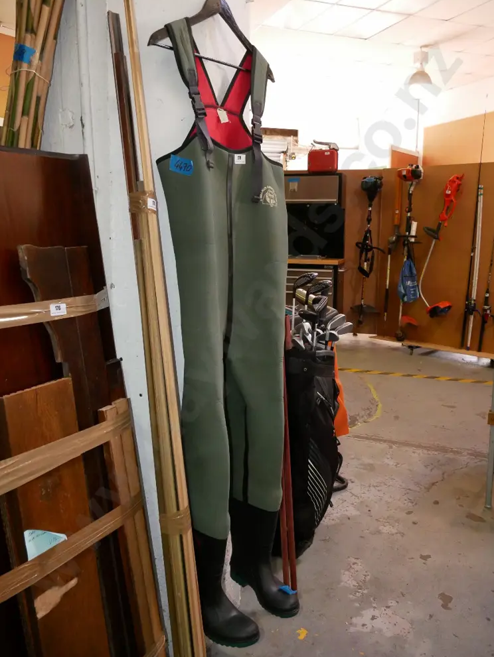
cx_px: 245
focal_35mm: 31
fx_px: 589
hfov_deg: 45.5
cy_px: 322
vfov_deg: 58.3
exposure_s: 1/160
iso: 3200
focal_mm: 15
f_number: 5.6
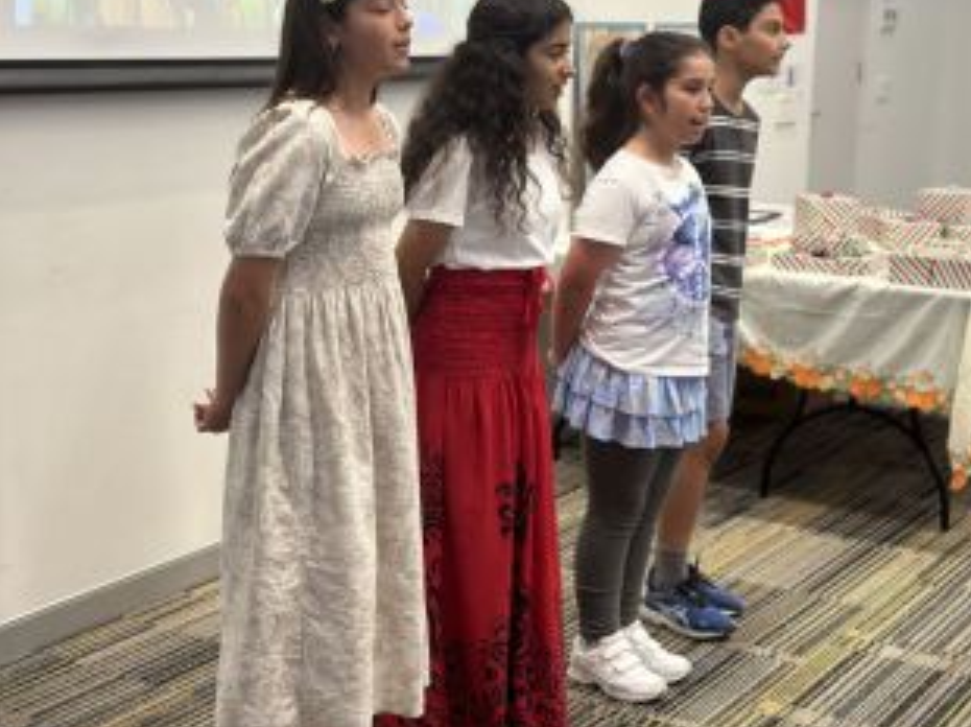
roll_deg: -0.9
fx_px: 1738
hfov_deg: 31.2
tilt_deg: -9.5
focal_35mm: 62
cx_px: 470
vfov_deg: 23.6
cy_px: 282
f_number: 1.78
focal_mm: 6.86
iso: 125
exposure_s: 1/50
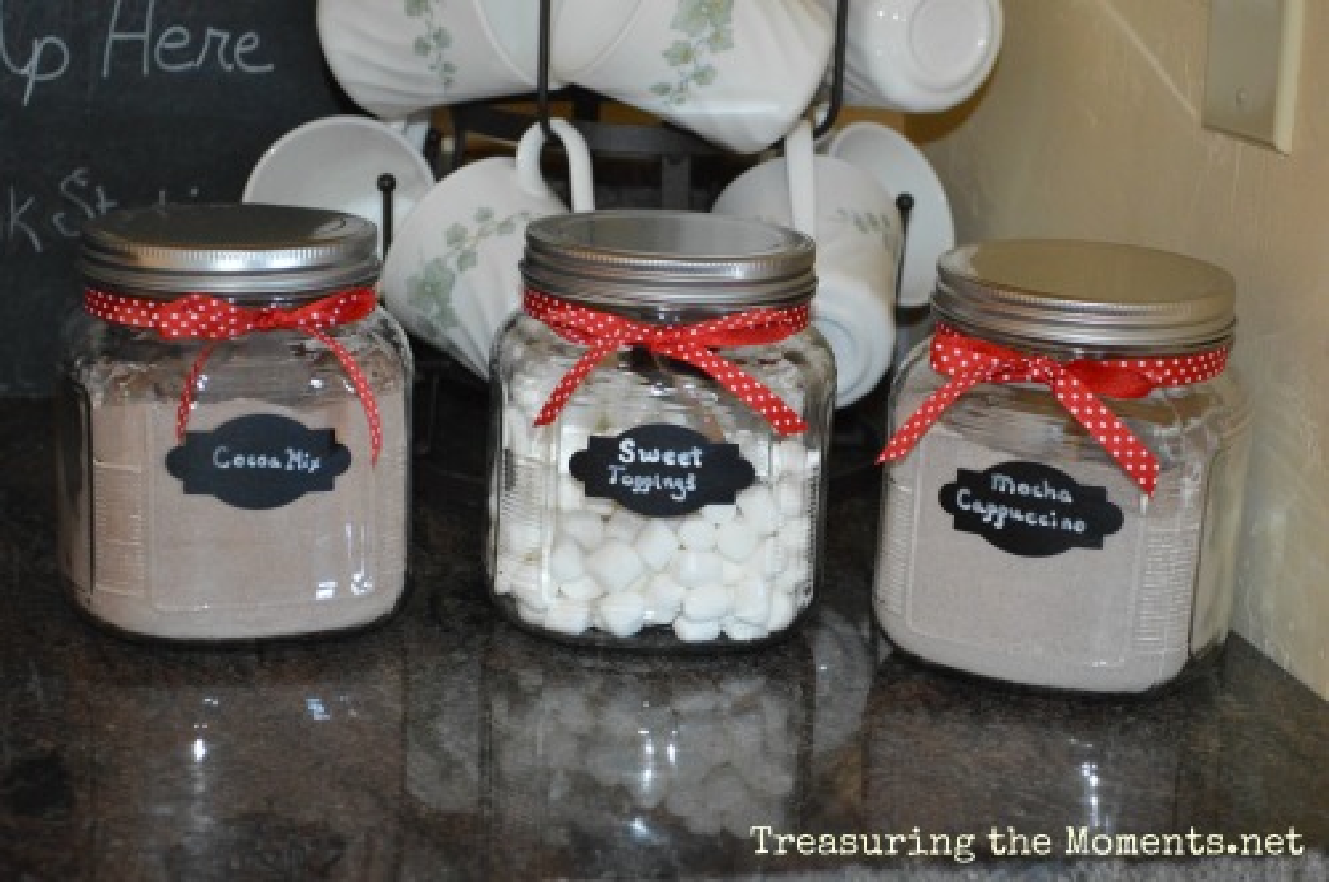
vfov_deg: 16.5
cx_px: 664
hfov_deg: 24.6
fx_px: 3042
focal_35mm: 82
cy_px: 441
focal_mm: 55
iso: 3200
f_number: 5.6
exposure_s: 1/60
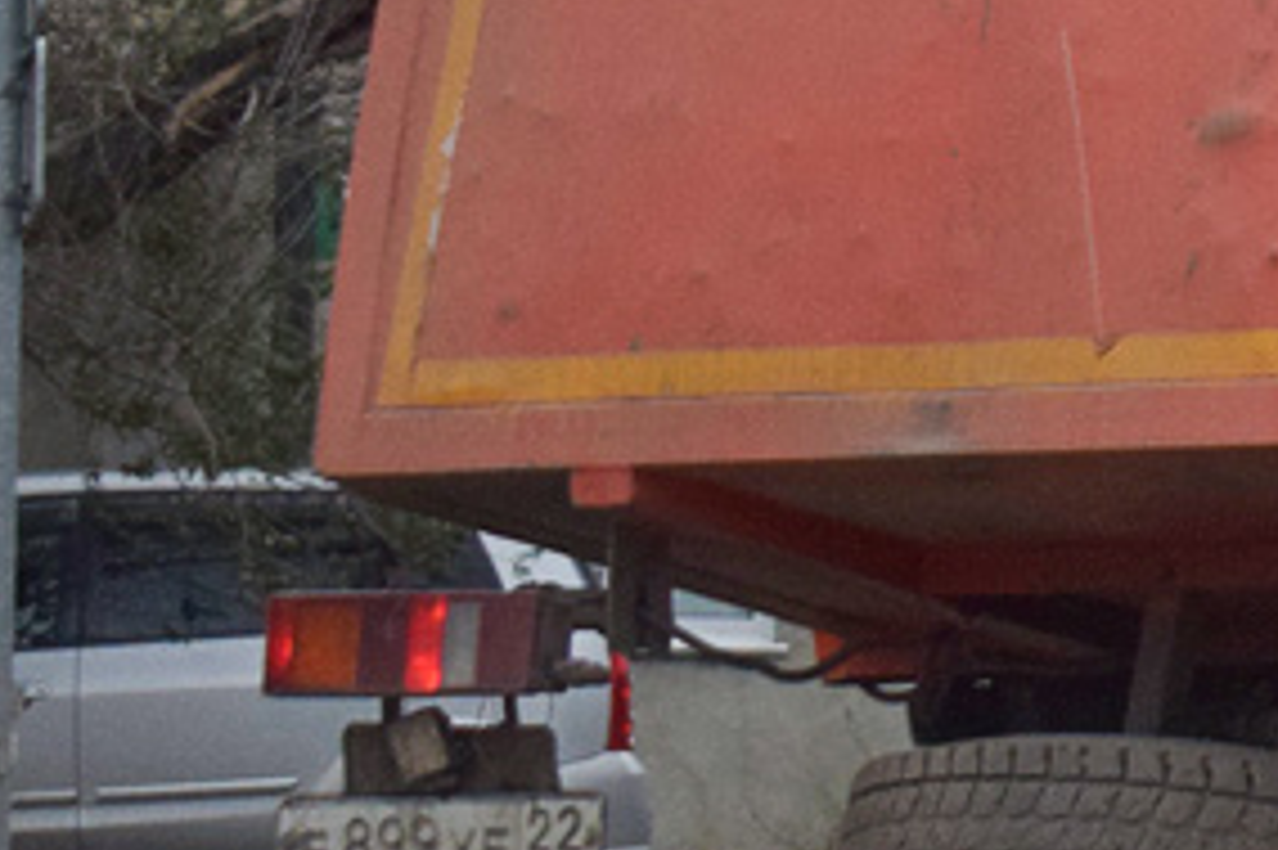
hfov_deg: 8.1
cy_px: 90
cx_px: 2578
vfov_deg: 5.7
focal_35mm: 241
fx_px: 8550
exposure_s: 1/640
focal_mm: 38
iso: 800
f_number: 4.8
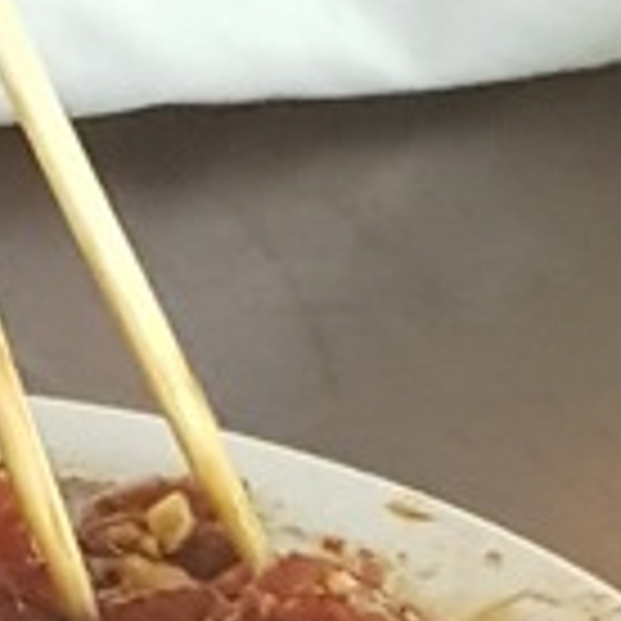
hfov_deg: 14.0
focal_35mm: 123
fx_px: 2496
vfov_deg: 12.3
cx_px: 2
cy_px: 1310
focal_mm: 4.2
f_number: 1.7
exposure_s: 1/60
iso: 500
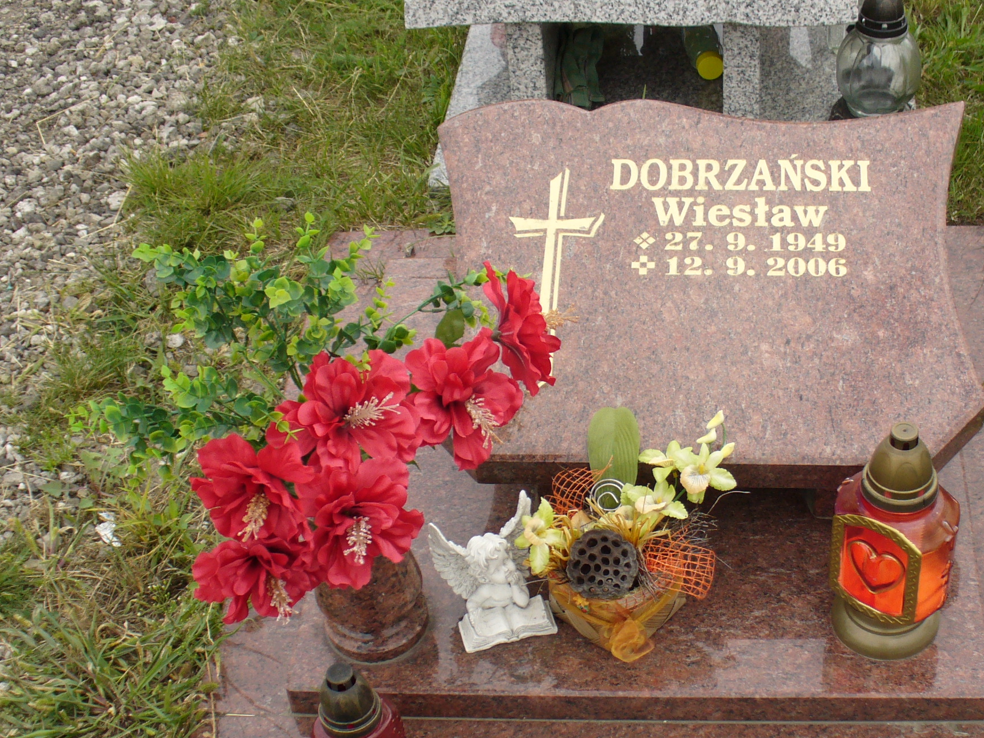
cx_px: 643
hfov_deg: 34.7
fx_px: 1564
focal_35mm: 55
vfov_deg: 26.5
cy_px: 449
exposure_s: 1/500
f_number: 2.8
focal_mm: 6.1
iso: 80
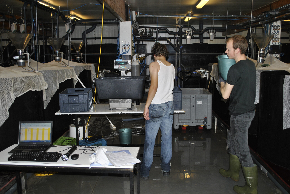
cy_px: 97
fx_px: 266
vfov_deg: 40.1
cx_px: 145
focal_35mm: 33
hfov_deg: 57.2
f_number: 4
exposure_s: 1/60
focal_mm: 22
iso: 200
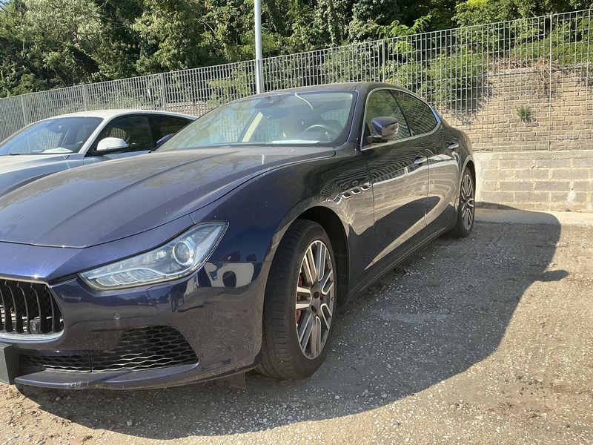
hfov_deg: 63.4
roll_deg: +1.4
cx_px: 296
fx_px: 480
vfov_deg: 49.7
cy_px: 222
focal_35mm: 28
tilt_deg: -11.3
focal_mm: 3
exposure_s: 1/627
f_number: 1.8
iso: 25
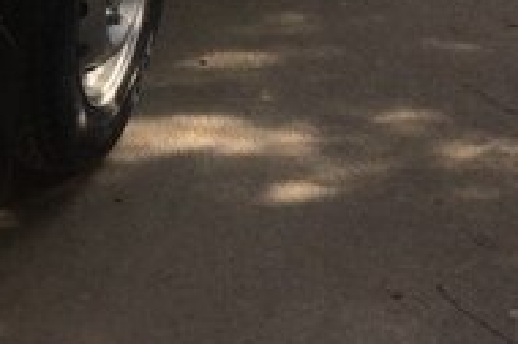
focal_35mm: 105
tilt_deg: -15.6
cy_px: -302
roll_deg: -1.7
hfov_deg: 18.1
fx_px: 1508
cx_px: -172
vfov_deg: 11.9
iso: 32
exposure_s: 1/562
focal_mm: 4.15
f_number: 2.2
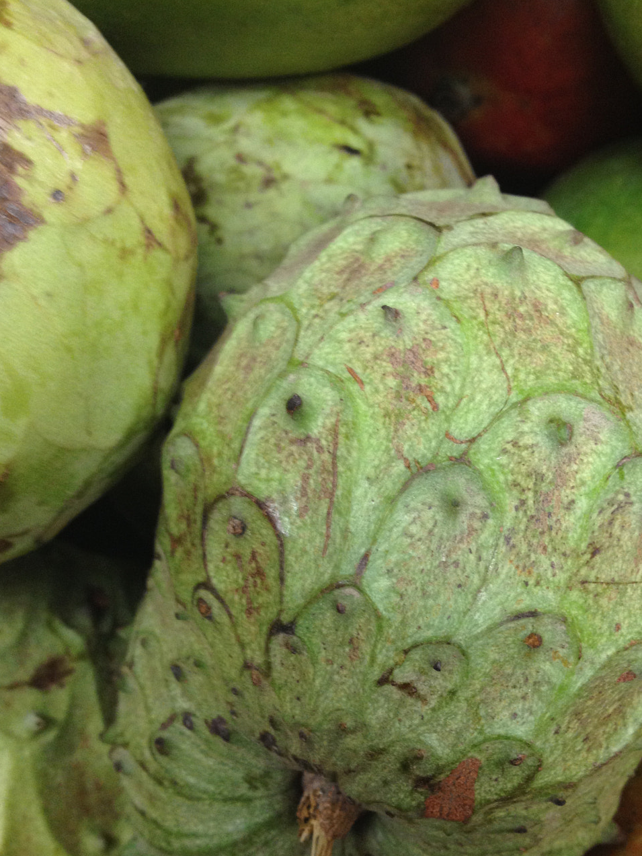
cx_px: 391
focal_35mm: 44
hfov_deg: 32.8
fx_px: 1088
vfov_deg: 42.8
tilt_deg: -63.8
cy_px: 494
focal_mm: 4.28
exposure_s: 1/20
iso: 125
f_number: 2.4
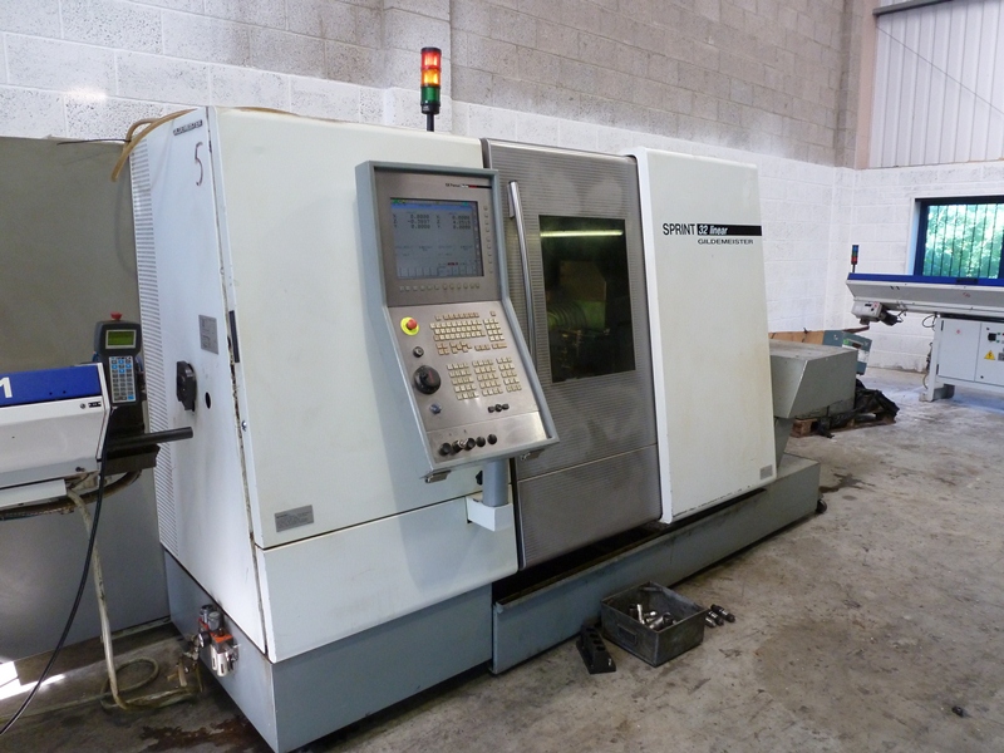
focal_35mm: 24
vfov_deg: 56.8
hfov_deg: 71.6
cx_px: 502
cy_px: 376
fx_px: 696
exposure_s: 1/60
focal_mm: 4.3
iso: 320
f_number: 3.3
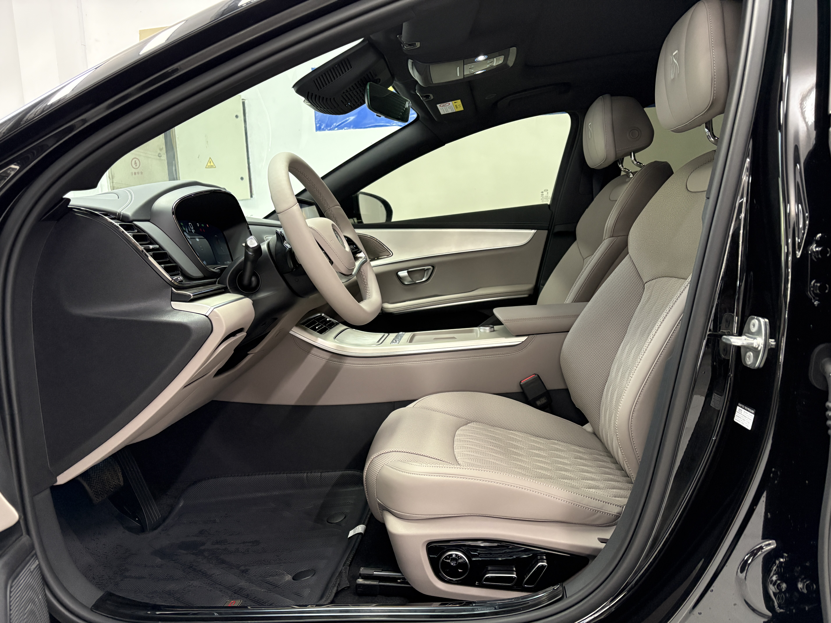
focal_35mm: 26
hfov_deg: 67.3
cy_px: 312
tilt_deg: -5.8
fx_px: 624
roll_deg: +3.4
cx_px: 416
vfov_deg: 53.1
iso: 500
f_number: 1.6
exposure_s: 1/60
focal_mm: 5.96
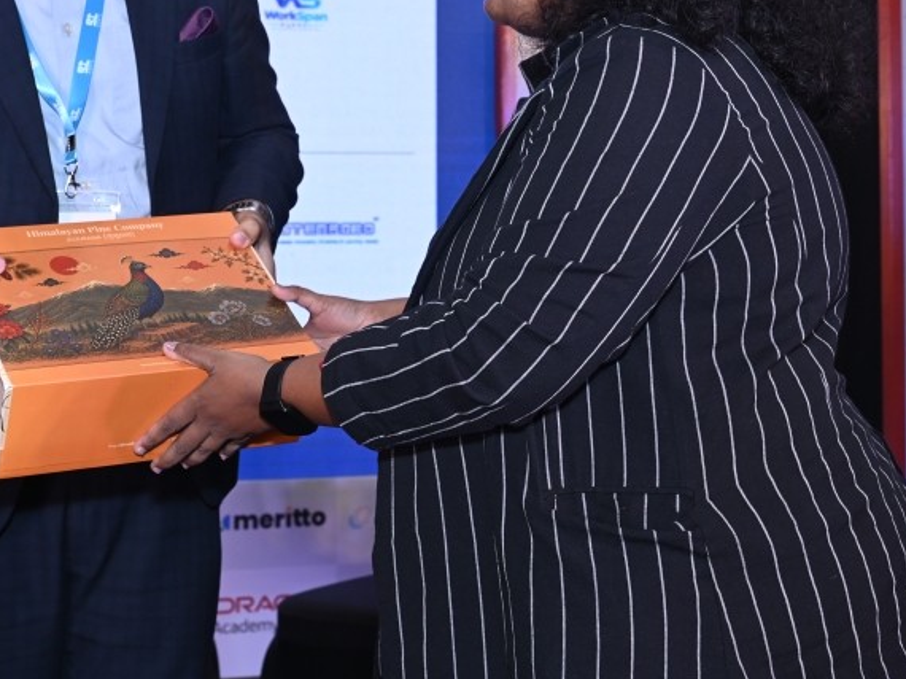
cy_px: 155
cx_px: 318
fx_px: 1988
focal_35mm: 76
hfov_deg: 25.6
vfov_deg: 19.2
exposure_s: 1/125
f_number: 6.3
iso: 1000
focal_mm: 44
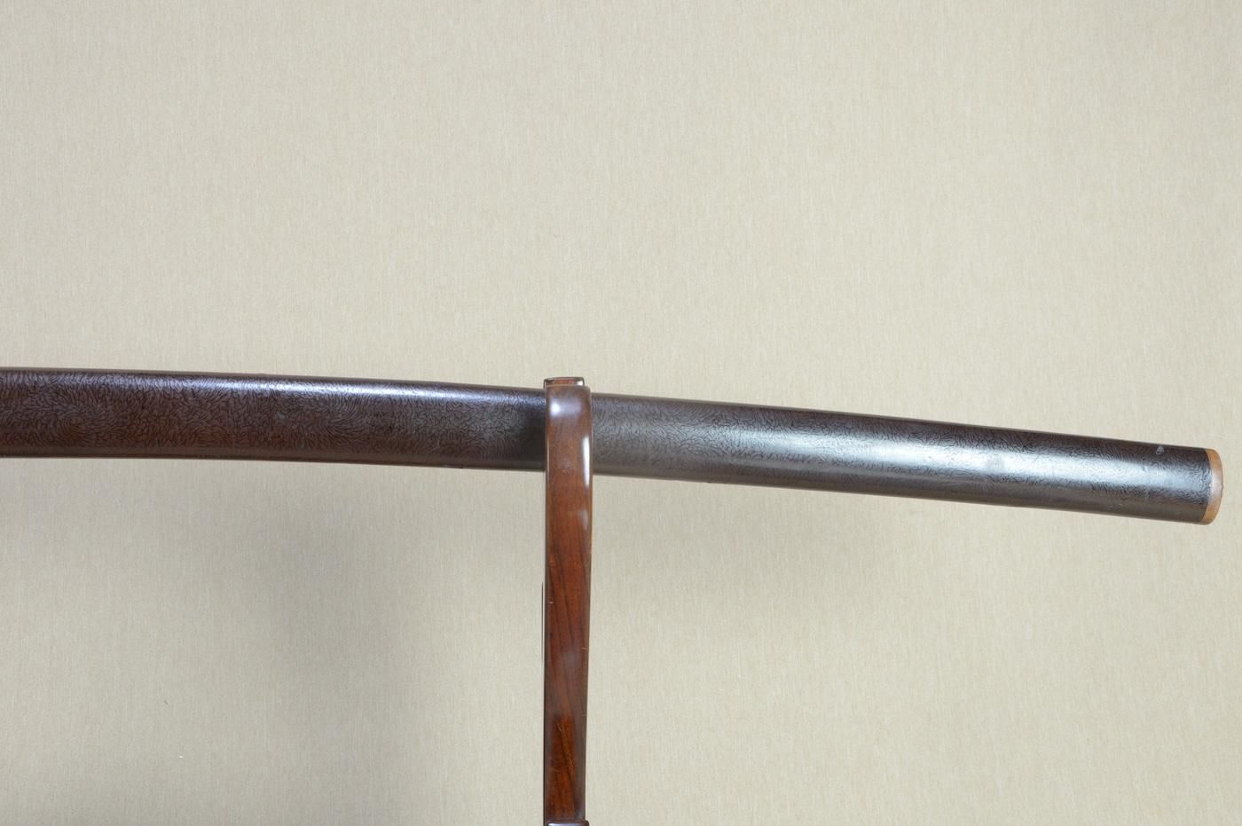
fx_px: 1138
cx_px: 621
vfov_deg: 39.9
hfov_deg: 57.3
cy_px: 413
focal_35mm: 33
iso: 400
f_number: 11
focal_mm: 22
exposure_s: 1/1.6
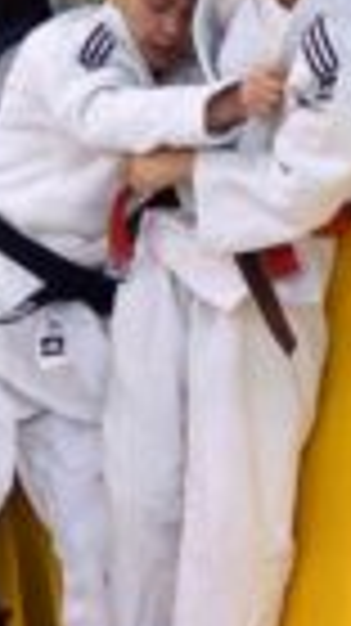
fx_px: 3746
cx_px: -148
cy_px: 327
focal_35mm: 226
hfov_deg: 5.3
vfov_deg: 9.5
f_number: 2.2
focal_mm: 50
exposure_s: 1/640
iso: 800
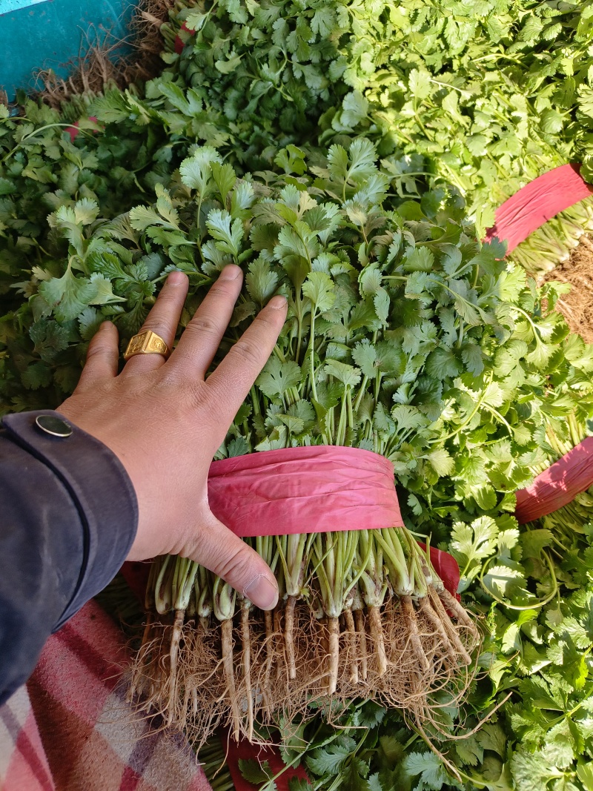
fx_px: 525
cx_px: 296
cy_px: 396
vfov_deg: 73.9
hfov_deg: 58.9
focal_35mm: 23
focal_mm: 5.5
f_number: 1.88
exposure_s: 1/281
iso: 50
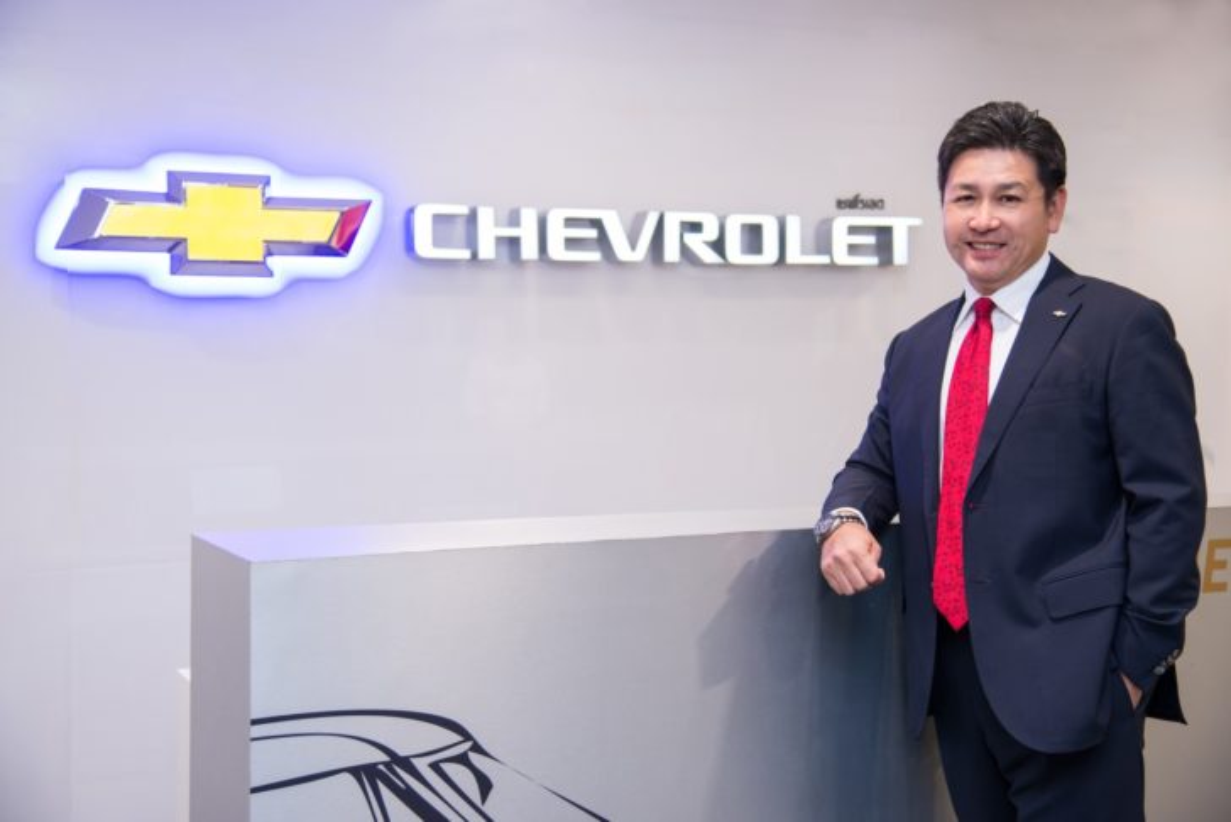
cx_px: 616
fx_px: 1642
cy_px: 411
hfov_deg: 41.1
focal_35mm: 48
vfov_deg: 28.1
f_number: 4
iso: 800
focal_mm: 48
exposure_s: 1/60
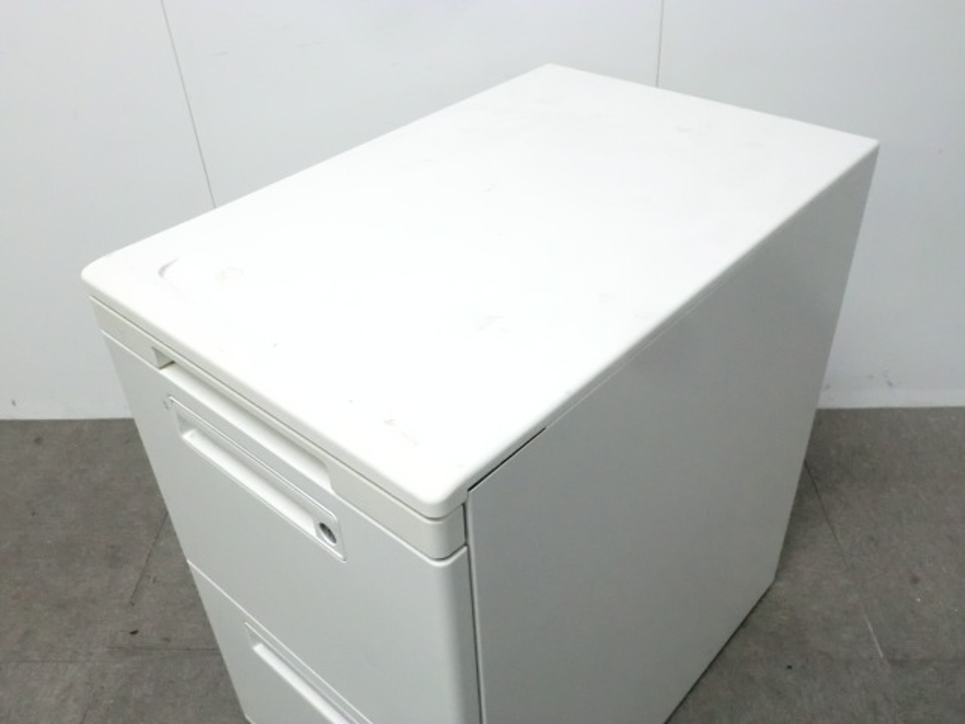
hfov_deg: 56.8
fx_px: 892
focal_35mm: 32
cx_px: 482
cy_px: 362
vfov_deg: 44.2
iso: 800
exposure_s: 1/50
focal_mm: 5.8
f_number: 3.5
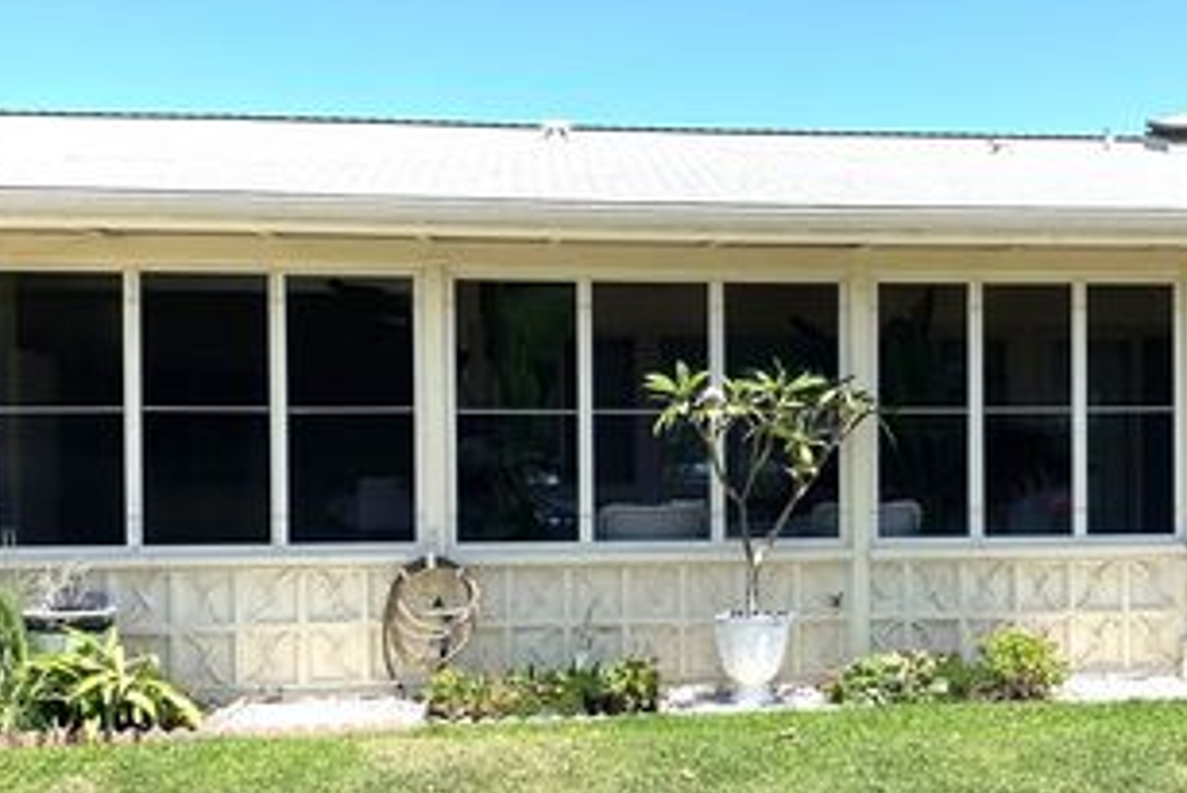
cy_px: 482
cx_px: 692
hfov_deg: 44.3
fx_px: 1451
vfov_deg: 30.5
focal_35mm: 44
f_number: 1.8
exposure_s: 1/2688
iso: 32
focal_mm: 4.25
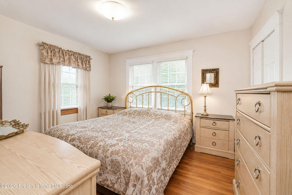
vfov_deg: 77.3
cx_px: 146
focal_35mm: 15
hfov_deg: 100.4
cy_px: 98
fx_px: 122
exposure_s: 1/160
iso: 2000
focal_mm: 10
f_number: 8
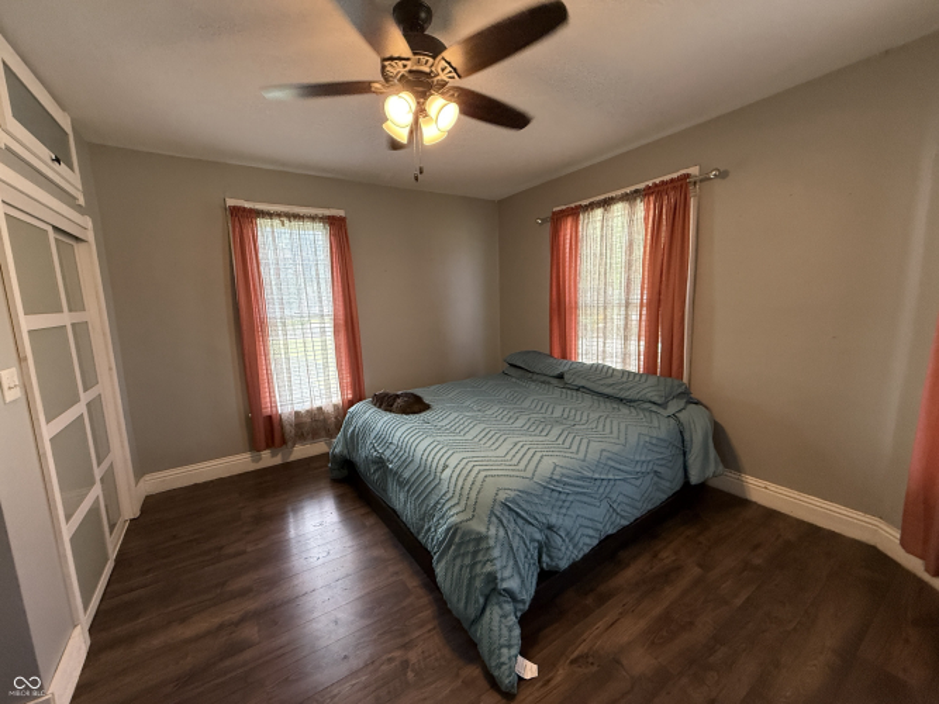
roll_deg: +2.3
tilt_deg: -7.8
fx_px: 380
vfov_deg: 85.7
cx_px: 470
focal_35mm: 14
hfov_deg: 102.1
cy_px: 352
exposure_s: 1/120
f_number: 2.2
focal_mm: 2.22
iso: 400
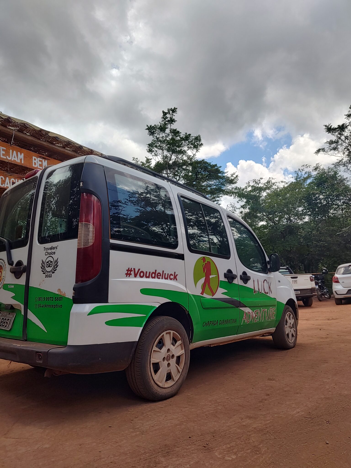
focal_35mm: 23
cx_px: 176
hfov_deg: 58.9
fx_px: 311
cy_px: 234
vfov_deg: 73.9
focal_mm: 5.56
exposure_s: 1/1672
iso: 100
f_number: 1.8
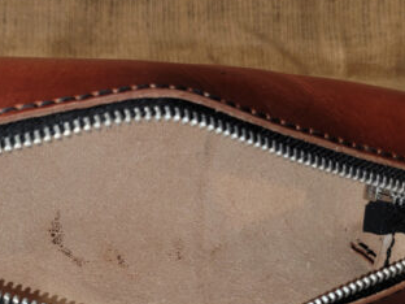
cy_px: 221
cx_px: 101
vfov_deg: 28.8
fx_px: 585
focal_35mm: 50
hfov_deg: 37.3
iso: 100
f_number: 1.8
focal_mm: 5.4
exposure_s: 1/30
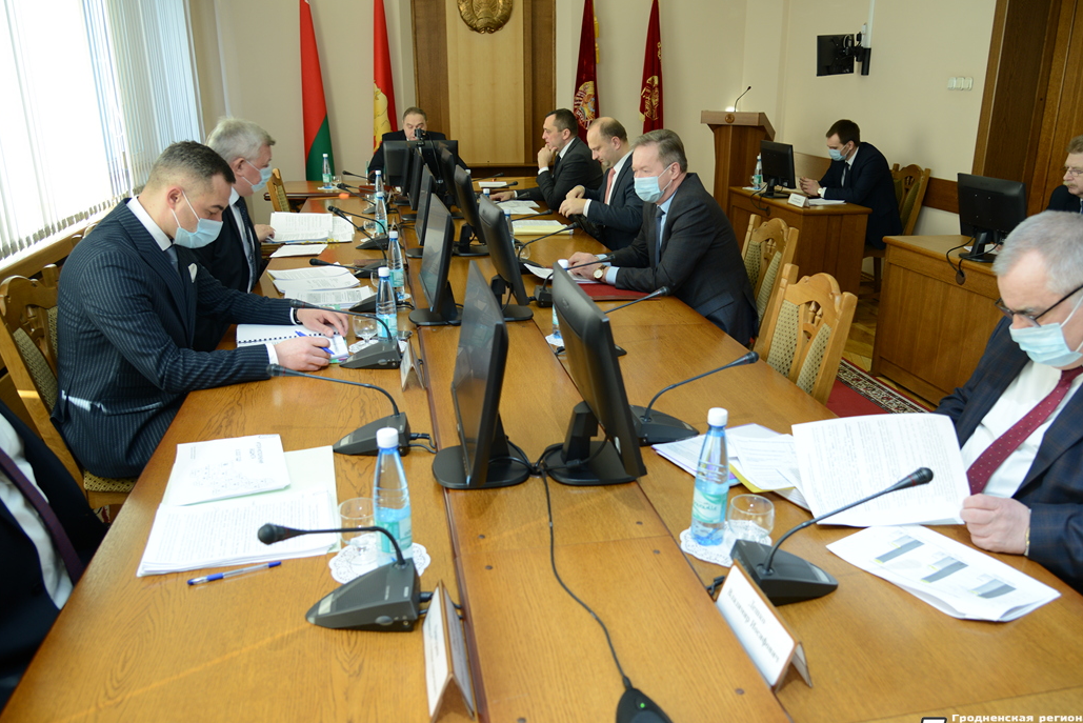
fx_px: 843
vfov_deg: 46.4
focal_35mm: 28
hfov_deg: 65.4
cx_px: 576
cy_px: 380
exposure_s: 1/125
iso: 400
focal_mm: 24
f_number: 4
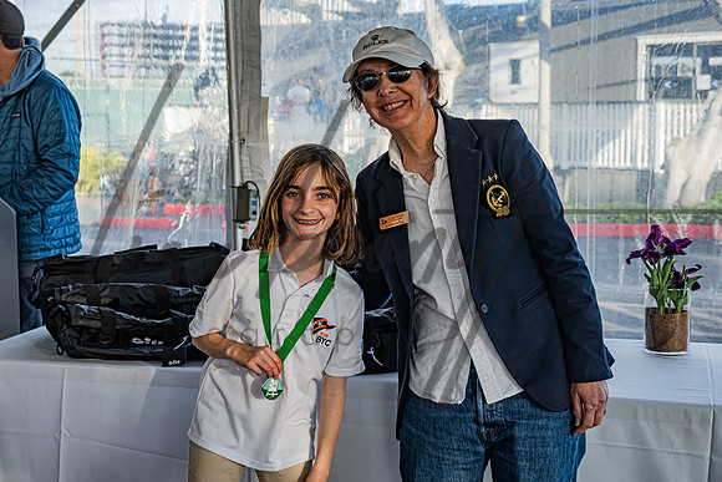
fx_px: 1111
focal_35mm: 55
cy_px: 204
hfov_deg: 35.9
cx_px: 305
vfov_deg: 24.4
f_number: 5.3
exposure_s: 1/250
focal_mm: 48
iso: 250
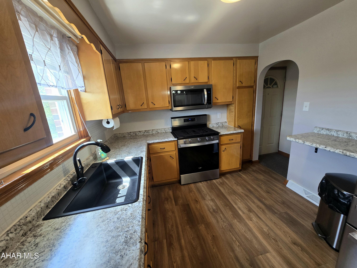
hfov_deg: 106.2
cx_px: 178
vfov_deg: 89.9
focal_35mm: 13
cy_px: 134
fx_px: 134
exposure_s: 1/60.2
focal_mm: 2.2
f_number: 2.2
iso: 80
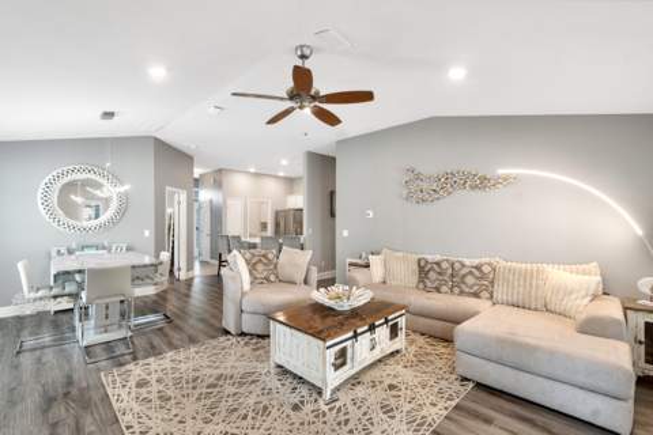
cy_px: 218
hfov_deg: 100.4
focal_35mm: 15
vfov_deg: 77.3
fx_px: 272
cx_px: 326
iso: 320
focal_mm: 10
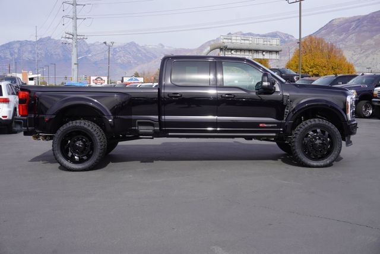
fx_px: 507
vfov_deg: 28.1
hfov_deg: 41.1
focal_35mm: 48
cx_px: 190
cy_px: 127
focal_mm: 32
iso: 100
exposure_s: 1/125
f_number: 11
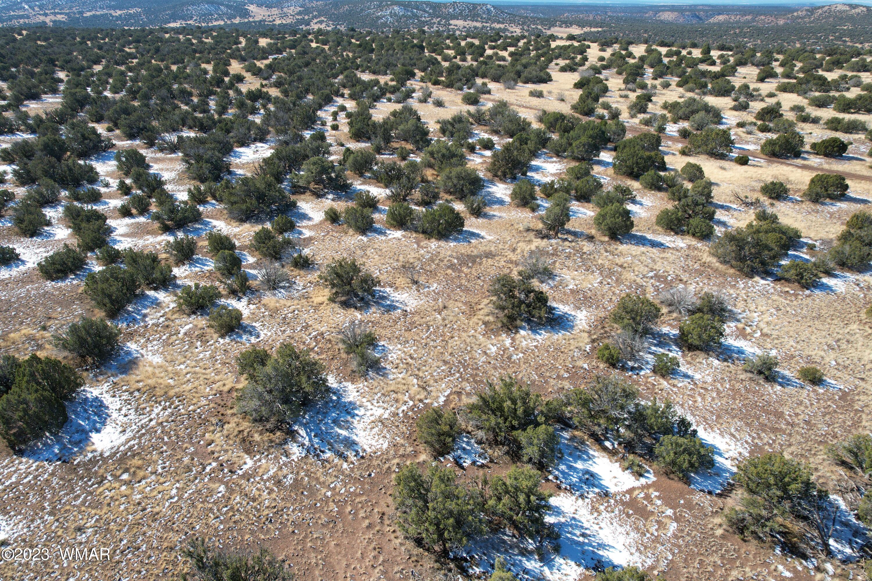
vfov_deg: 57.2
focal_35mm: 22
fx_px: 533
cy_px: 290
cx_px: 436
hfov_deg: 78.6
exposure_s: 1/1000
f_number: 2.8
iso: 110
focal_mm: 8.38
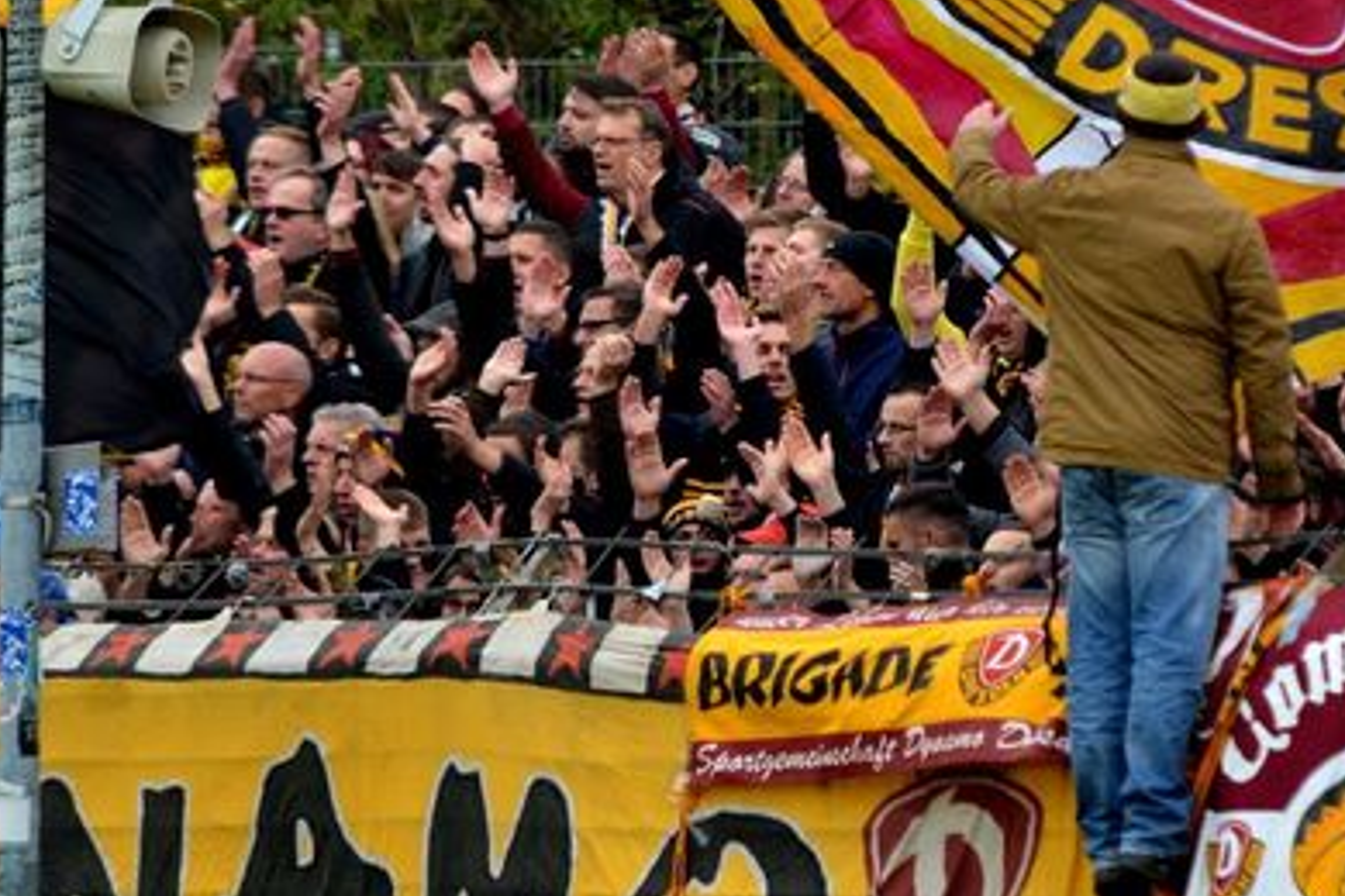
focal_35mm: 439
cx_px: 790
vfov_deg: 3.1
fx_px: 16400
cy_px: 296
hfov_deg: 4.7
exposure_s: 1/1000
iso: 450
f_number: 4
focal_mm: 200
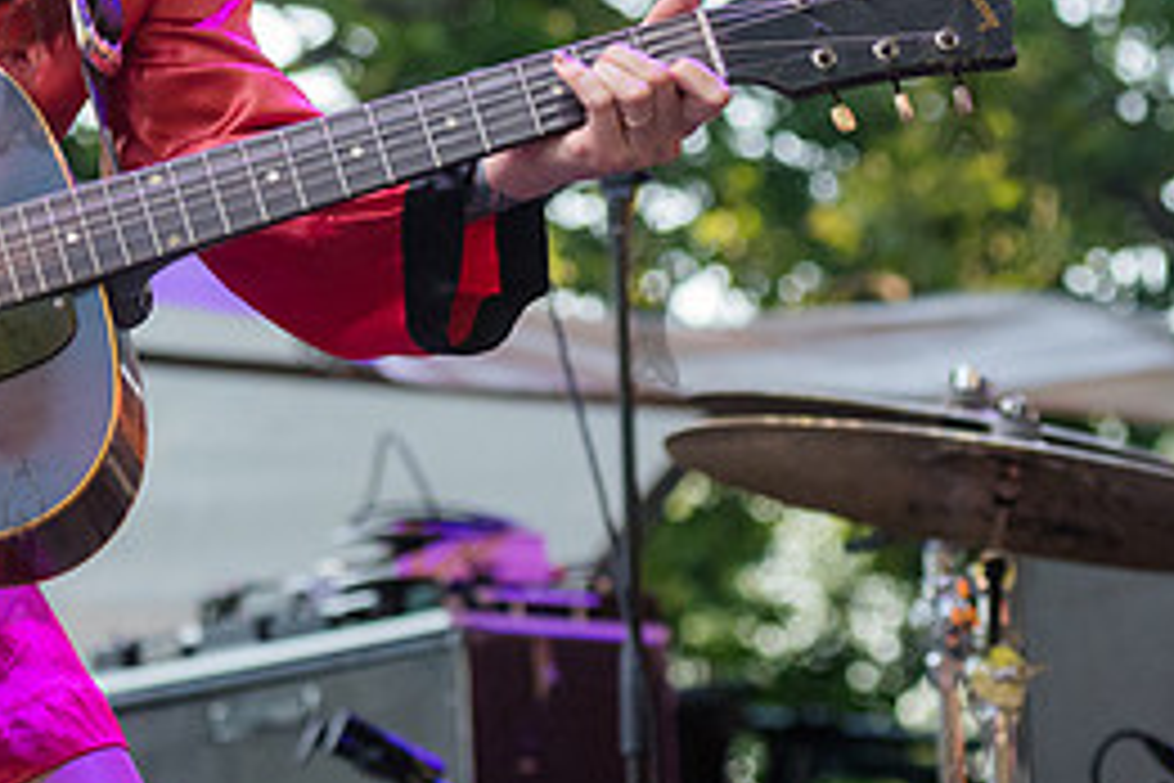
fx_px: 6554
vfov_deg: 6.8
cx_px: -144
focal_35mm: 201
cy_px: 64
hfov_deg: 10.1
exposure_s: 1/1000
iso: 2000
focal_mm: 80
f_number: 4.5
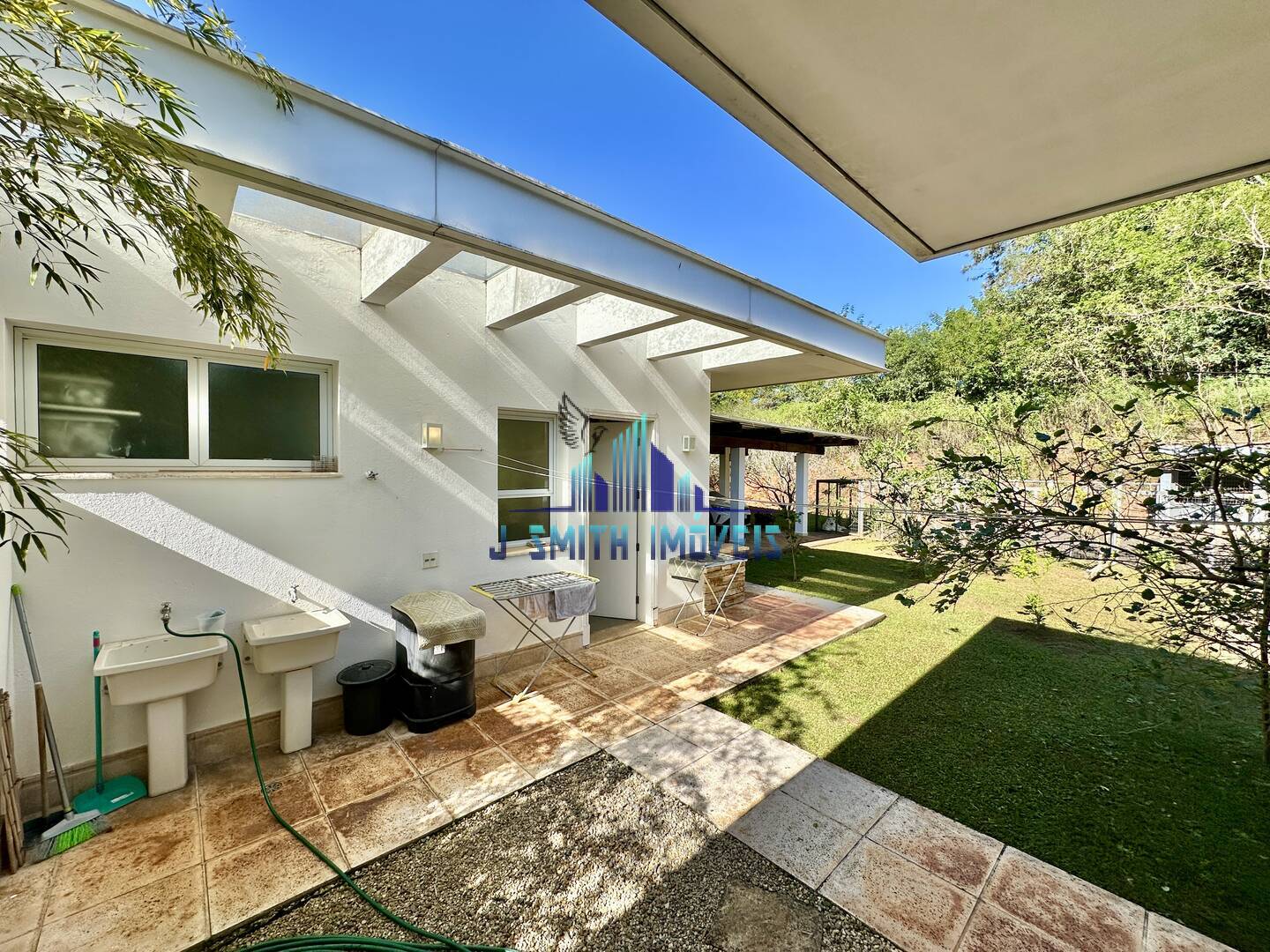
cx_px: 635
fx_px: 514
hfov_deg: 102.1
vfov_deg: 85.7
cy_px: 476
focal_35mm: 14
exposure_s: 1/882
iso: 40
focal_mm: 2.22
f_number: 2.2
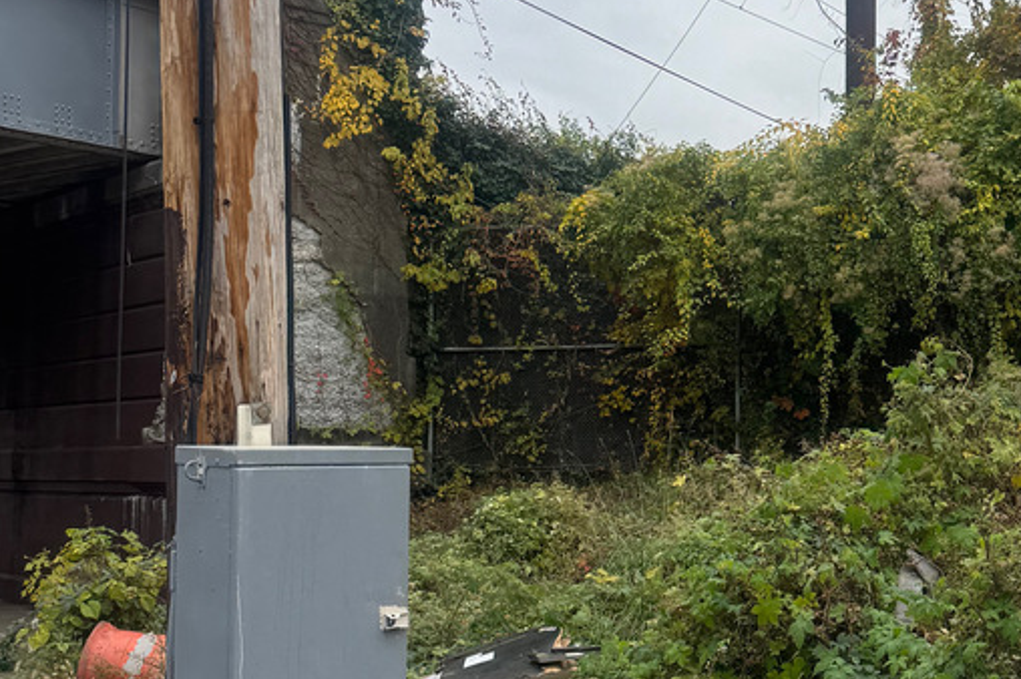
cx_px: 726
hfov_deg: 33.5
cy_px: 422
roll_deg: -0.7
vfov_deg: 22.9
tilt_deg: +1.9
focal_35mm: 59
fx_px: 1672
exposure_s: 1/1395
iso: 80
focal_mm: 6.76
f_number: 1.78
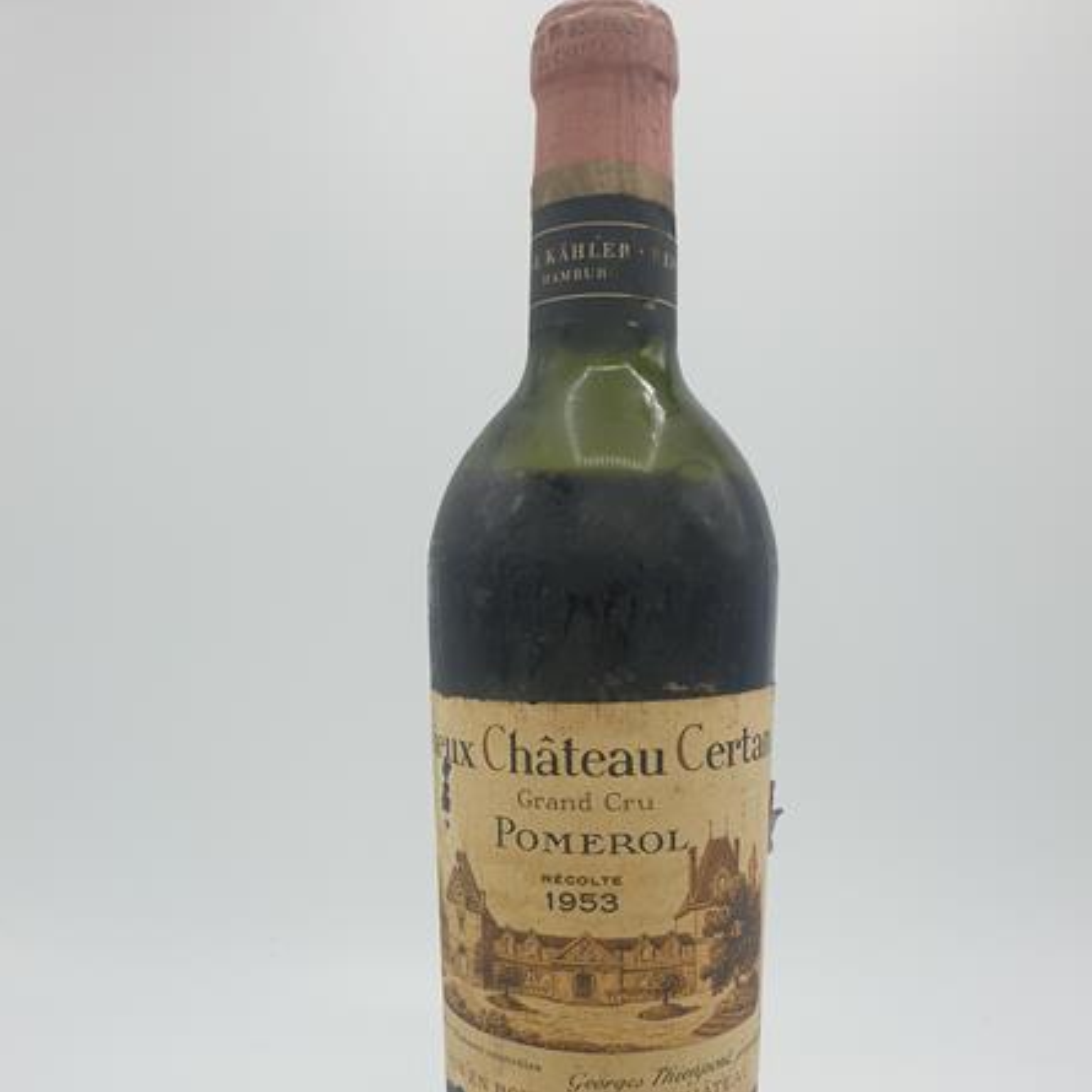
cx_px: 547
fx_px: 1106
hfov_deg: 52.5
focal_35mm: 31
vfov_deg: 51.5
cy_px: 731
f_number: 2.4
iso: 50
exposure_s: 1/596
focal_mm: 4.3
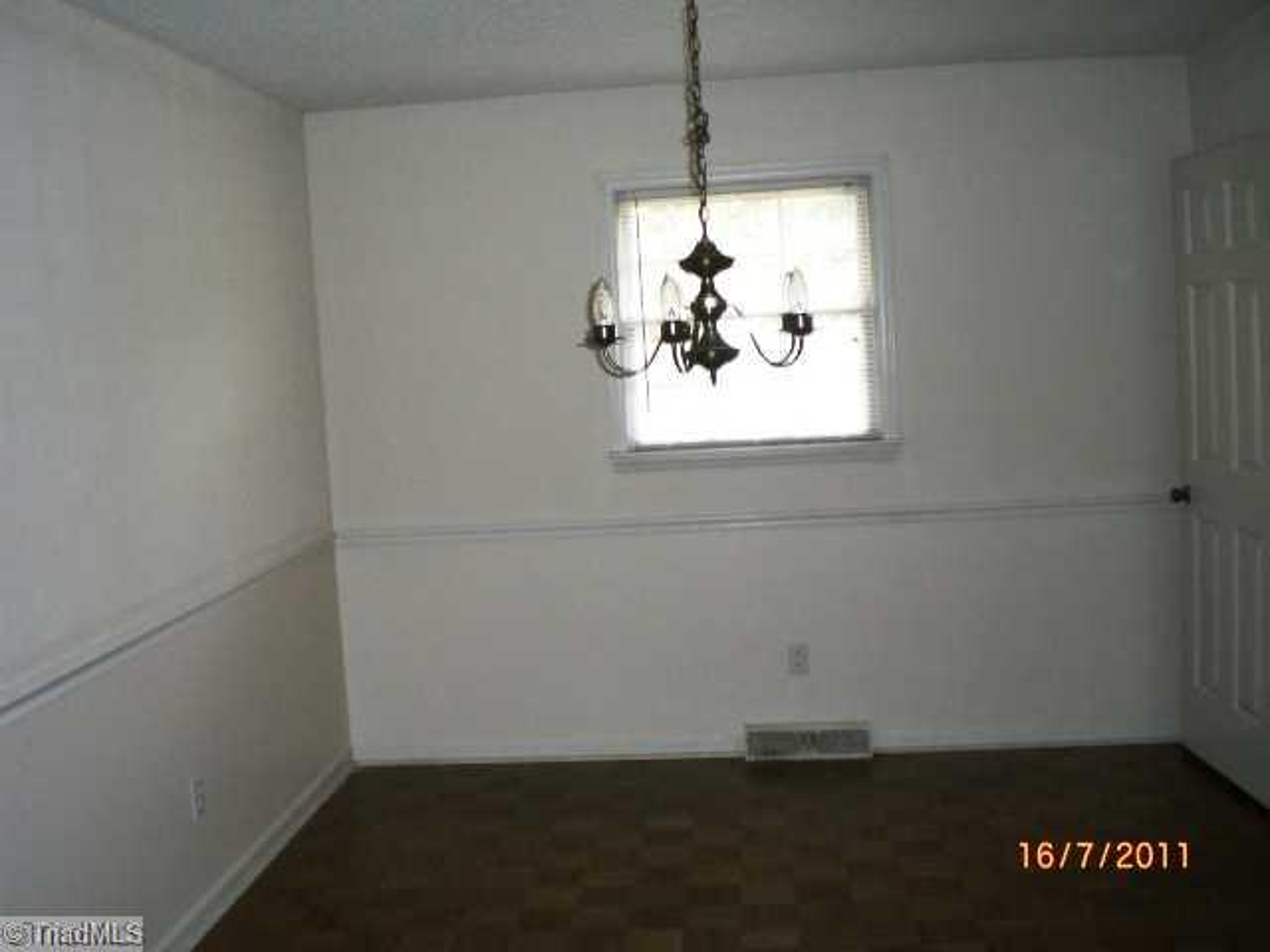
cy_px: 476
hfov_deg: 49.0
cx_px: 635
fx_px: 1394
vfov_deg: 37.7
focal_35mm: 38
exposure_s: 1/60
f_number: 3.1
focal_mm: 6.3
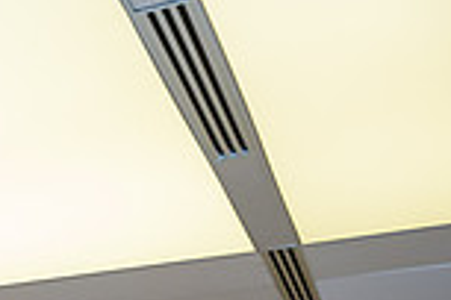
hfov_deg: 17.9
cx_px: -357
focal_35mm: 91
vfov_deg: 13.3
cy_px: 563
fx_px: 1140
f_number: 3.2
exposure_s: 1/125
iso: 800
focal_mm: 24
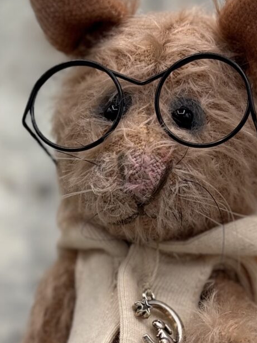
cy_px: 301
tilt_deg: -9.8
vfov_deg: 13.1
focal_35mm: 150
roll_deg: -0.7
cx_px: 156
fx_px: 1484
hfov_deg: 9.9
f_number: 1.78
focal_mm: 6.76
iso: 50
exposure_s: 1/121
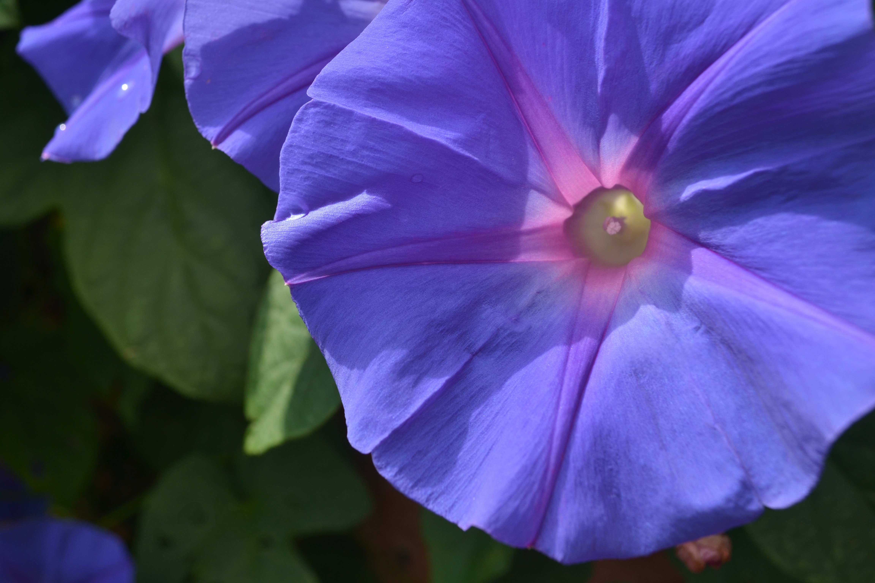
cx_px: 438
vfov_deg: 29.9
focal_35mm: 45
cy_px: 292
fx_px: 1094
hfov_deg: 43.6
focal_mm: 30
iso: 100
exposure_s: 1/161
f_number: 6.3
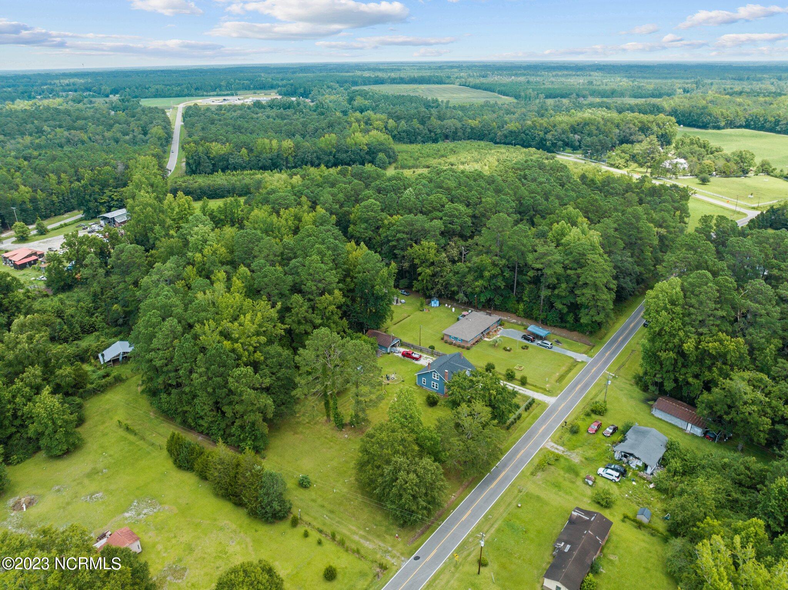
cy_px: 295
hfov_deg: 71.6
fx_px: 546
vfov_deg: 56.8
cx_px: 394
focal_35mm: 24
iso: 150
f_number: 2.8
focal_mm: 12.29
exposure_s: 1/1250
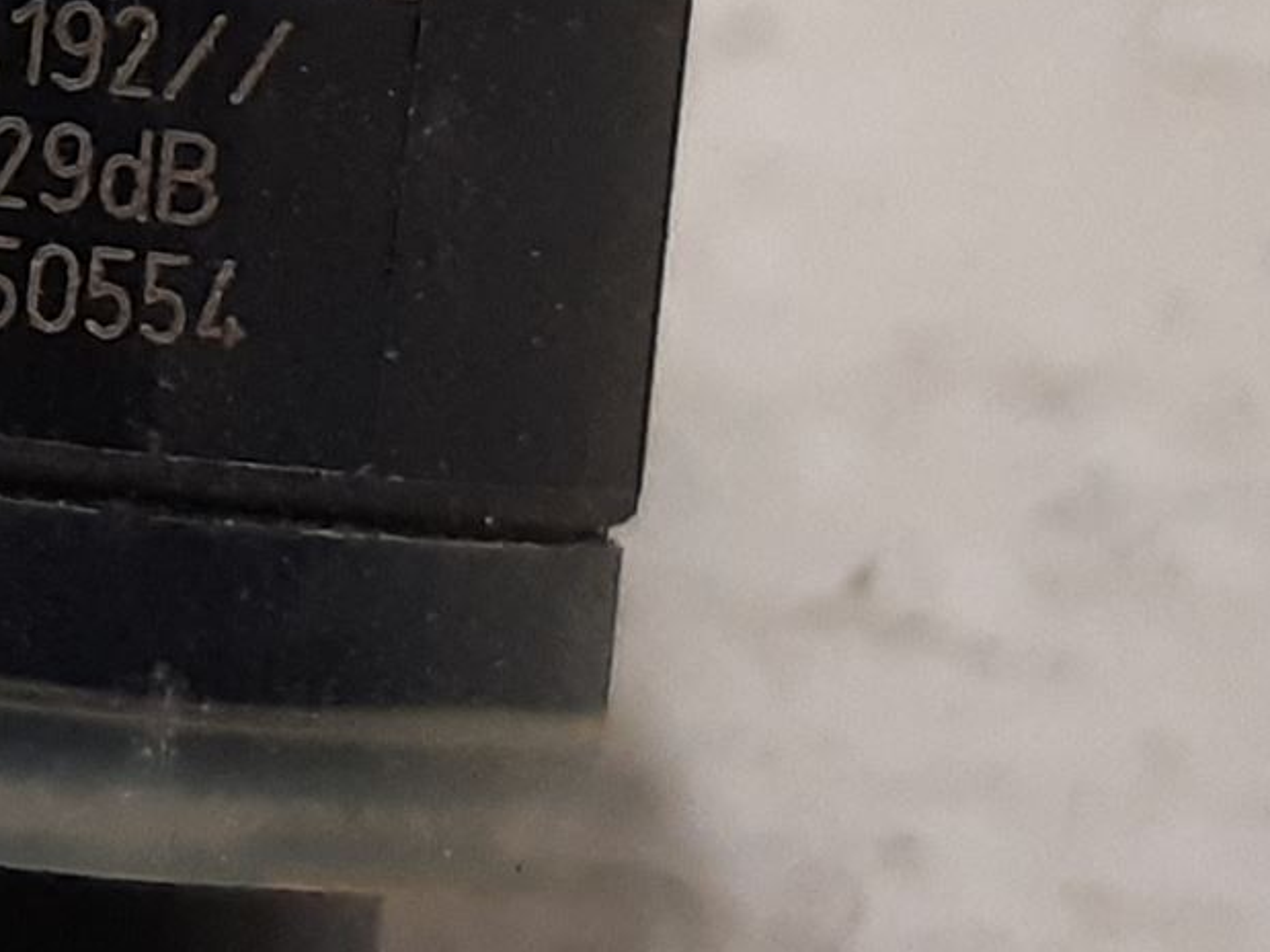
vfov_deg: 16.8
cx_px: -252
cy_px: 39
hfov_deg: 21.2
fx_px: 3155
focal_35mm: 86
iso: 160
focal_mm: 3.93
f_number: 1.7
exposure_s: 1/50
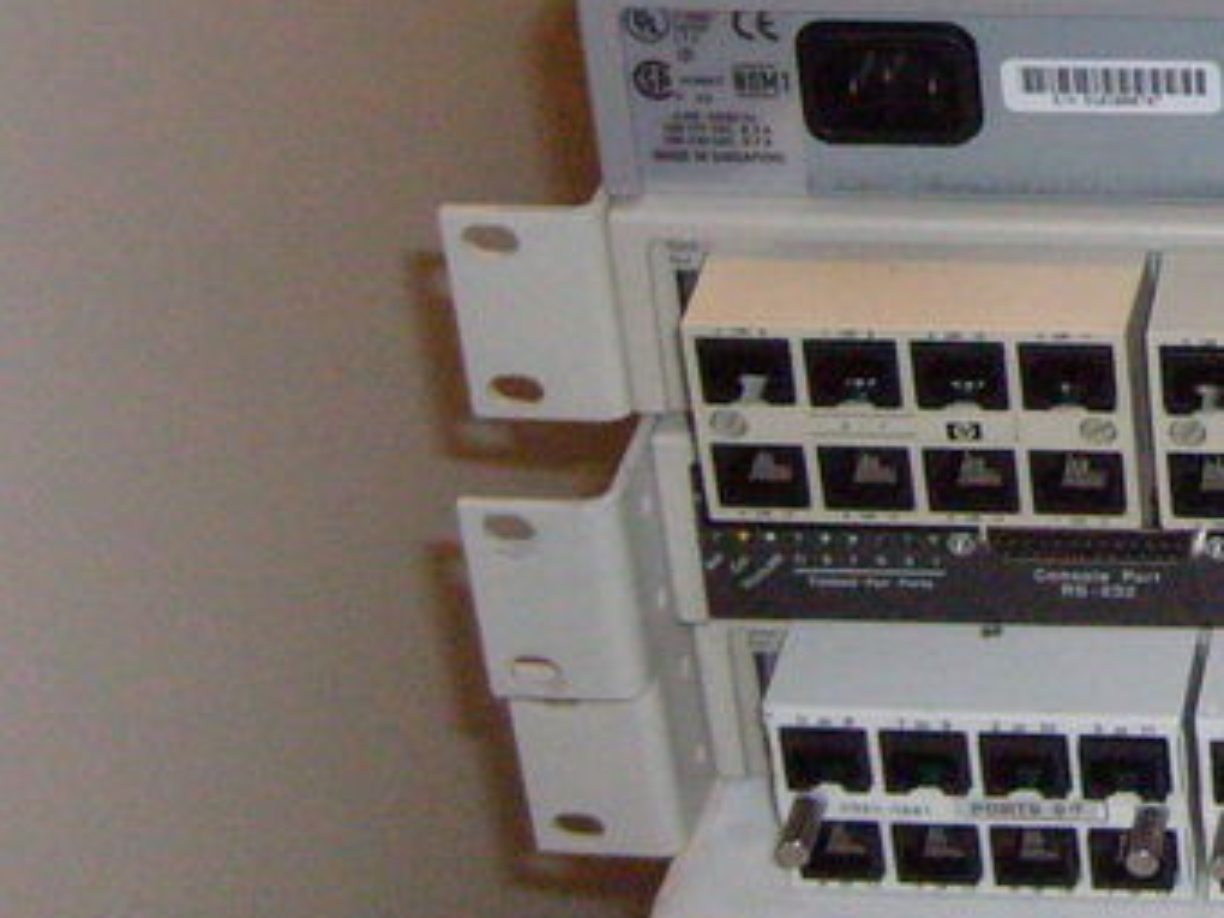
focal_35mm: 103
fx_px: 3642
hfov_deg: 17.3
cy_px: -11
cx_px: 1796
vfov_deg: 14.1
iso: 400
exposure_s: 1/45
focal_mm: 5.8
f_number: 2.8
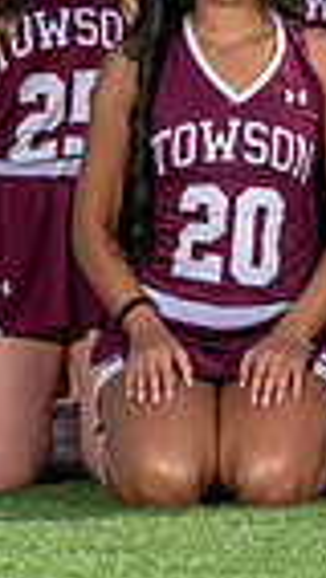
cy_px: -41
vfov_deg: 4.1
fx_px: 8058
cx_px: 989
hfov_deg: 2.3
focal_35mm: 525
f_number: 8
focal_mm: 85
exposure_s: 1/200
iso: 50
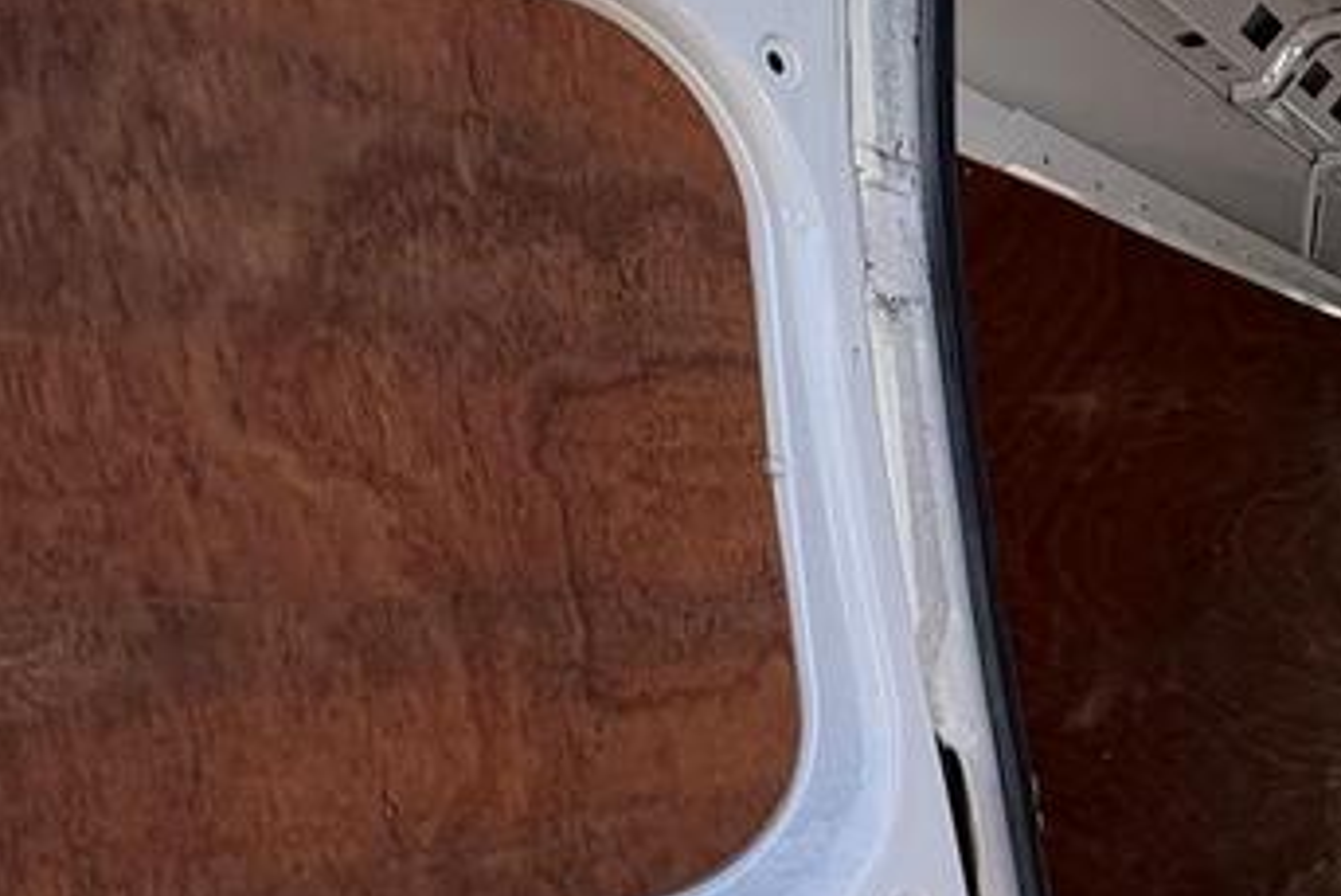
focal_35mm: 38
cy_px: 665
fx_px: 1416
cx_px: 1685
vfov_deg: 34.4
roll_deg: +3.0
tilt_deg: -4.8
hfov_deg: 36.3
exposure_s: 1/495
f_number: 2.2
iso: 64
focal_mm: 2.22
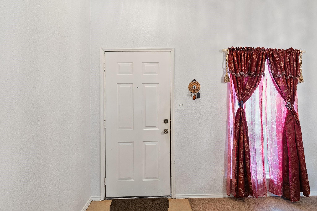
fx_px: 150
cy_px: 106
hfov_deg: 93.3
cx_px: 158
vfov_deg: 70.4
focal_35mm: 17
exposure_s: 1/6
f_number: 7.1
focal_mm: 17
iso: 320
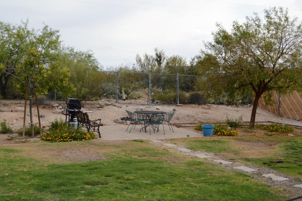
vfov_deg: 36.8
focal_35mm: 36
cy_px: 100
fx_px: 302
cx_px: 151
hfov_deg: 53.2
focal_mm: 24
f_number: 5.6
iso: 100
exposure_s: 1/200
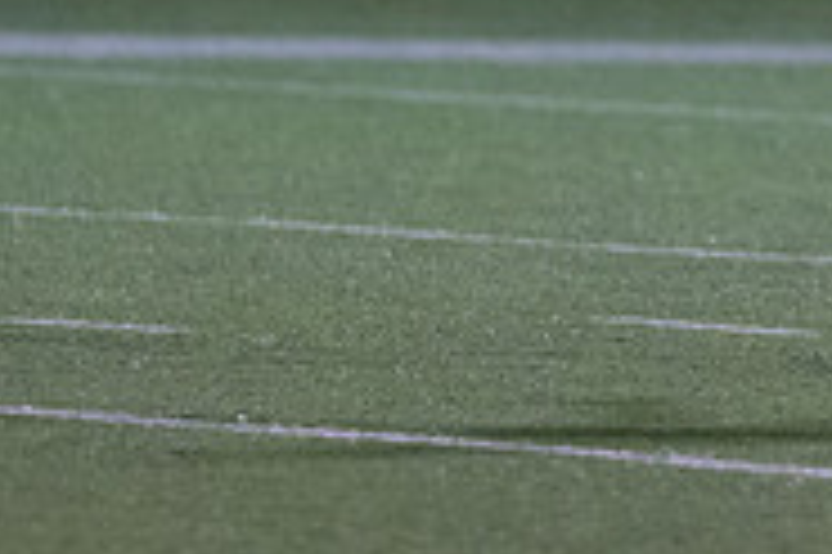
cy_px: -319
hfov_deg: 1.6
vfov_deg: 1.0
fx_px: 30271
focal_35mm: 1311
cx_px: 1415
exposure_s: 1/1000
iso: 3200
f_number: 2.8
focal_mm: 200
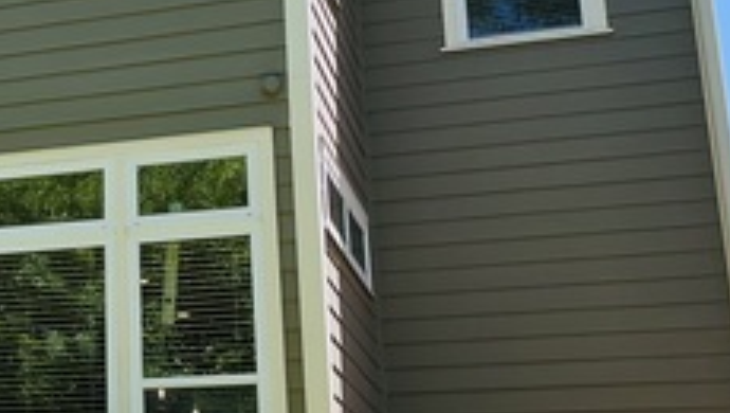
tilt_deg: +17.0
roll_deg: -1.5
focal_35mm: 82
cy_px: 143
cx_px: -68
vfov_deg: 14.8
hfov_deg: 24.2
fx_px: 1589
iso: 50
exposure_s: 1/864
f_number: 1.6
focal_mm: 5.1
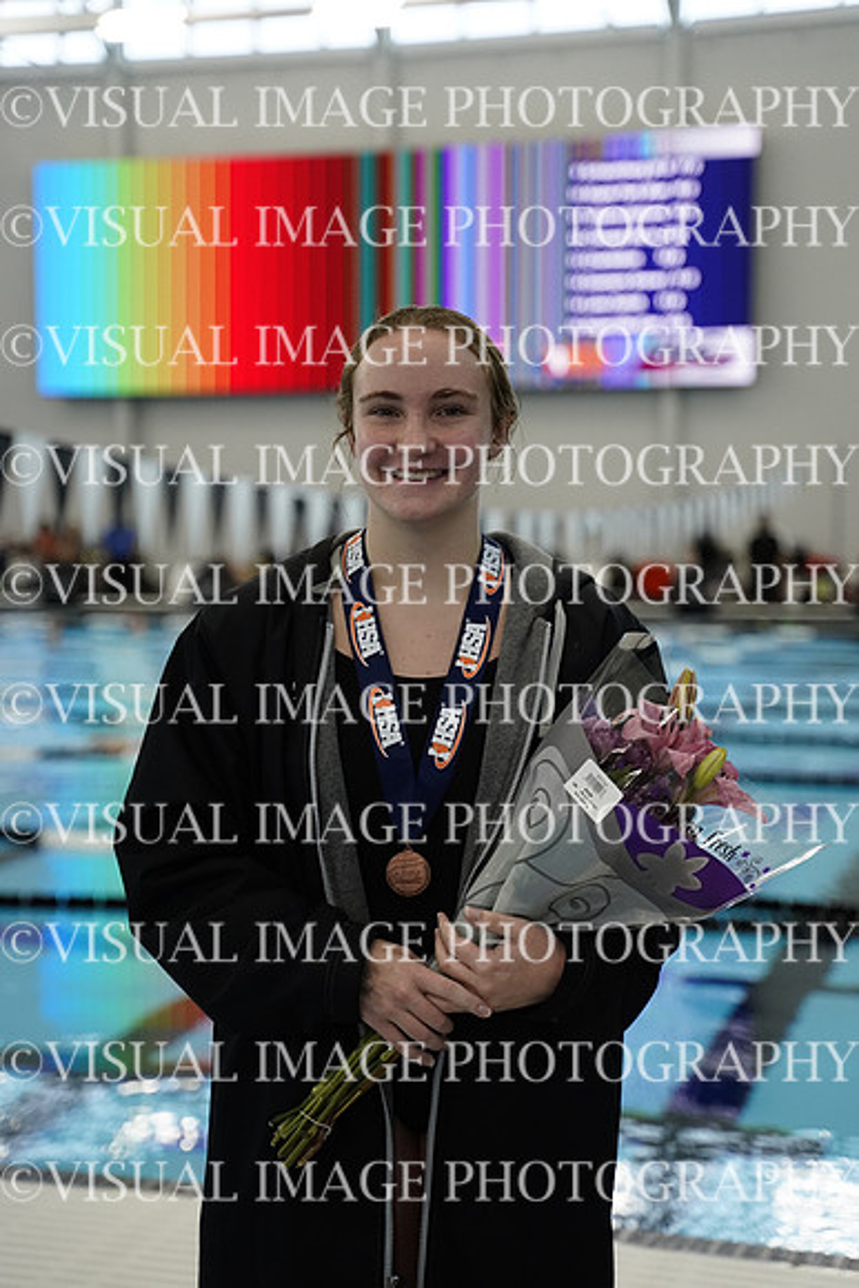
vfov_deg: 31.9
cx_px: 430
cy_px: 644
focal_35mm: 63
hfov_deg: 21.6
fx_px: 2253
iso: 4000
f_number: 3.2
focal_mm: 63
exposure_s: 1/1250
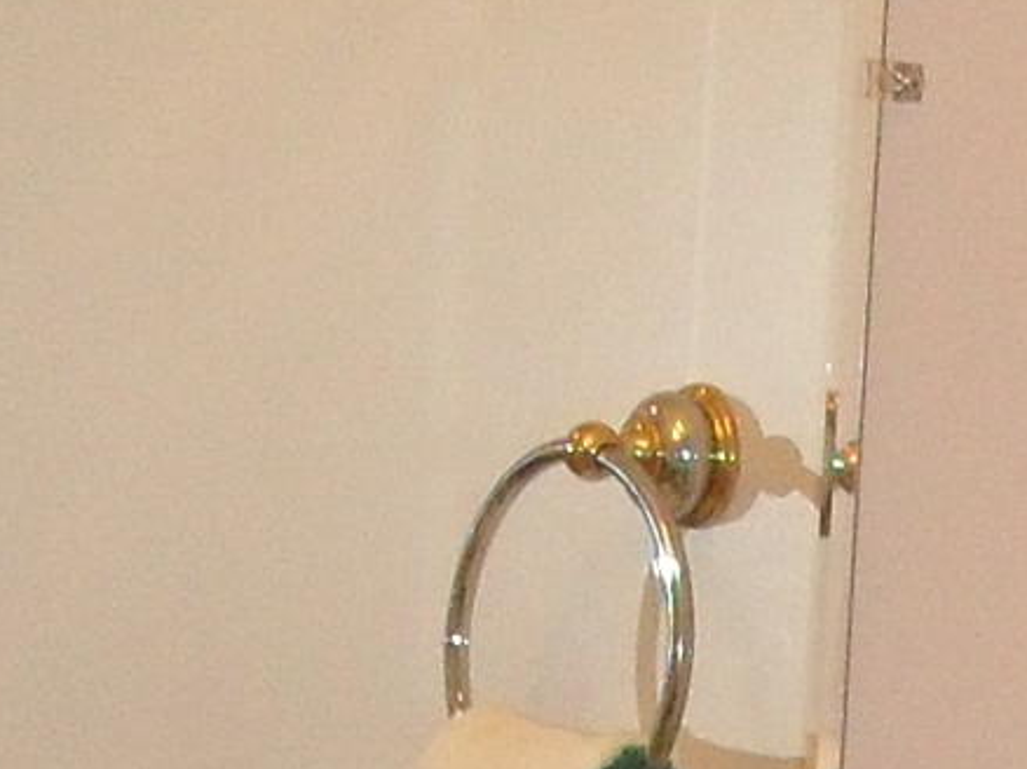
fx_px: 7117
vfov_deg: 5.8
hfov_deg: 8.1
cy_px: 2307
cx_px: 1604
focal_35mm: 240
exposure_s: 1/45
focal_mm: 6.3
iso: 200
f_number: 3.2
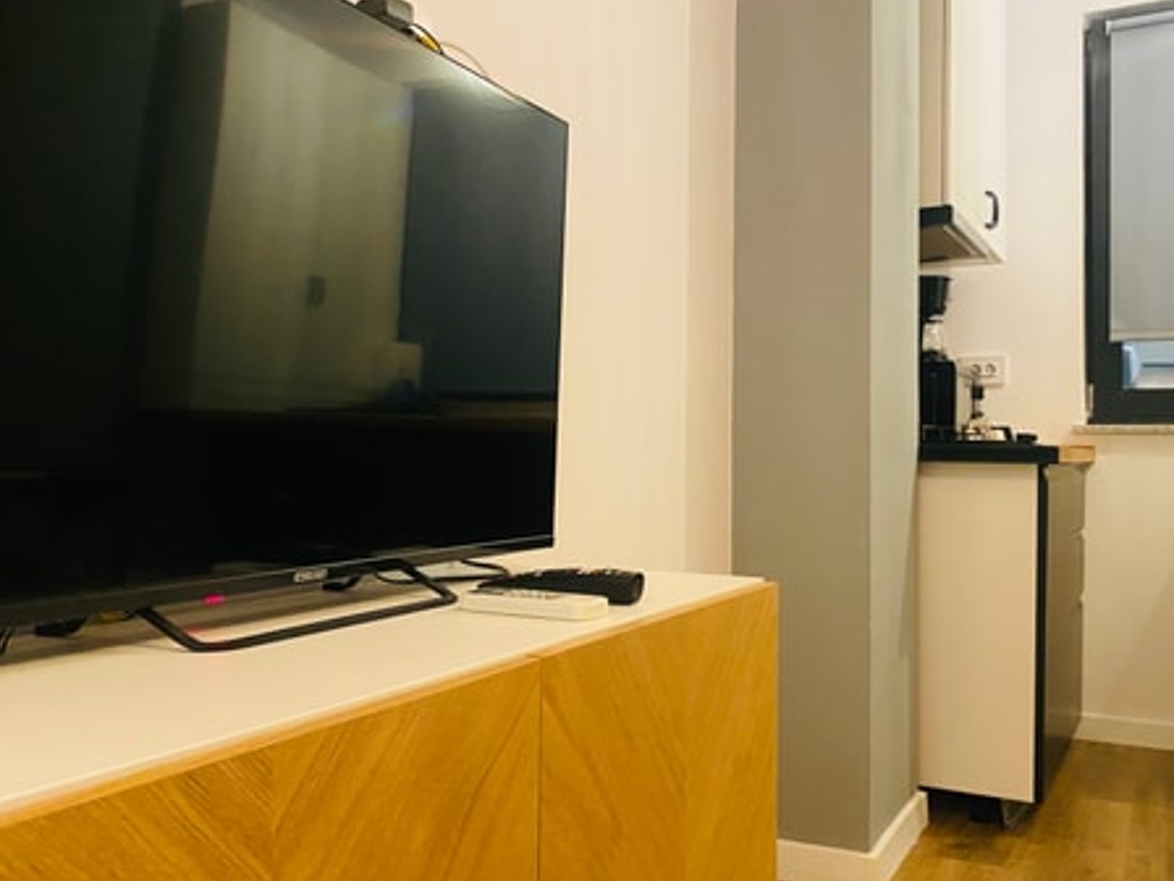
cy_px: 431
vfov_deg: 48.2
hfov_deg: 61.7
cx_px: 571
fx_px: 984
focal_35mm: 29
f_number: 1.8
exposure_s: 1/25
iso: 640
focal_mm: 4.25
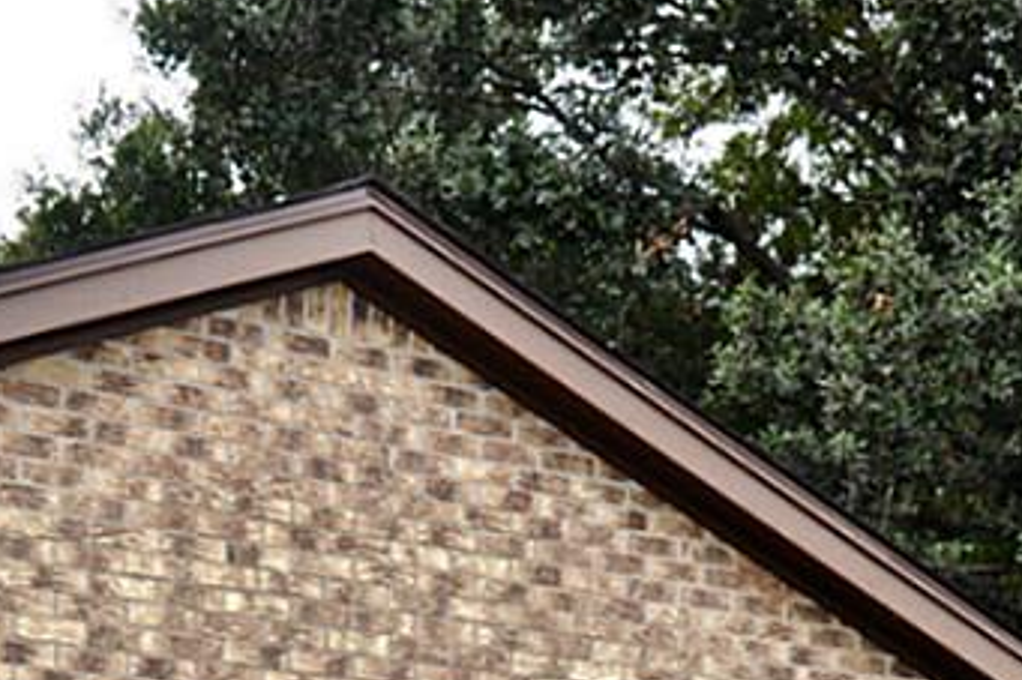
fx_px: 2554
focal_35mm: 90
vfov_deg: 14.4
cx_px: 270
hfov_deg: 22.4
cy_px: 923
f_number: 6.3
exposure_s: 1/200
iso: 200
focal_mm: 20
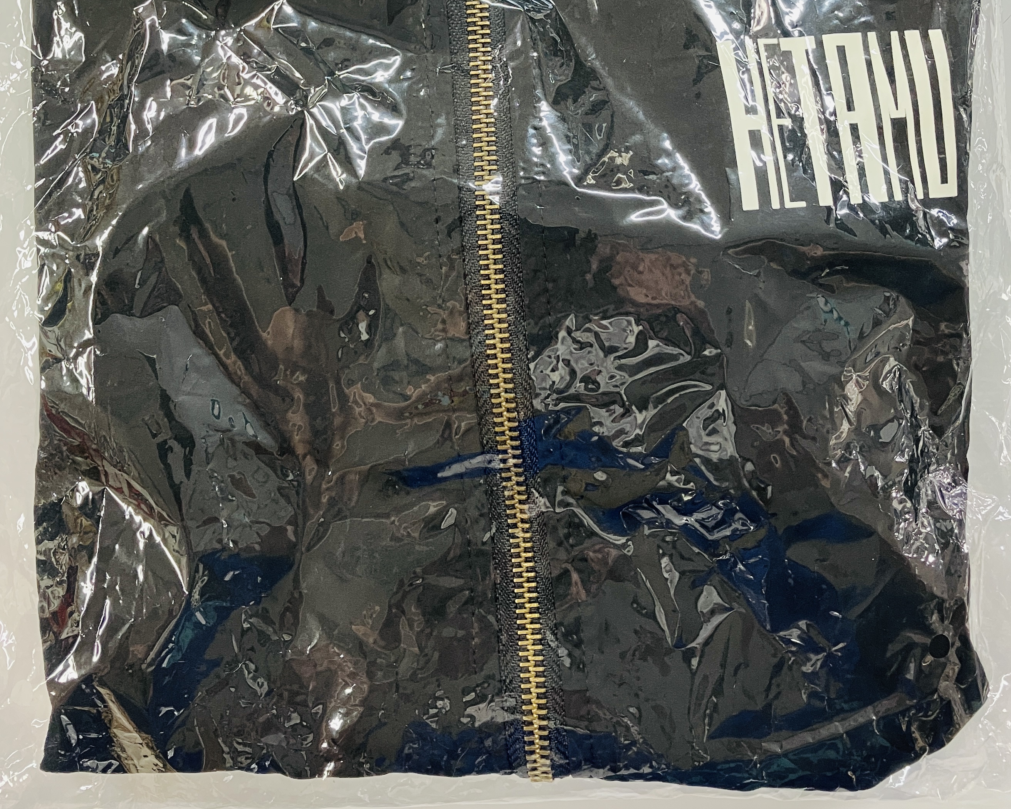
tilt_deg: -86.6
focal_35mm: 42
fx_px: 1257
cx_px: 490
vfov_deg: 34.2
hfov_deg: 43.8
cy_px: 124
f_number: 1.8
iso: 160
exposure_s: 1/60
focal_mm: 3.99
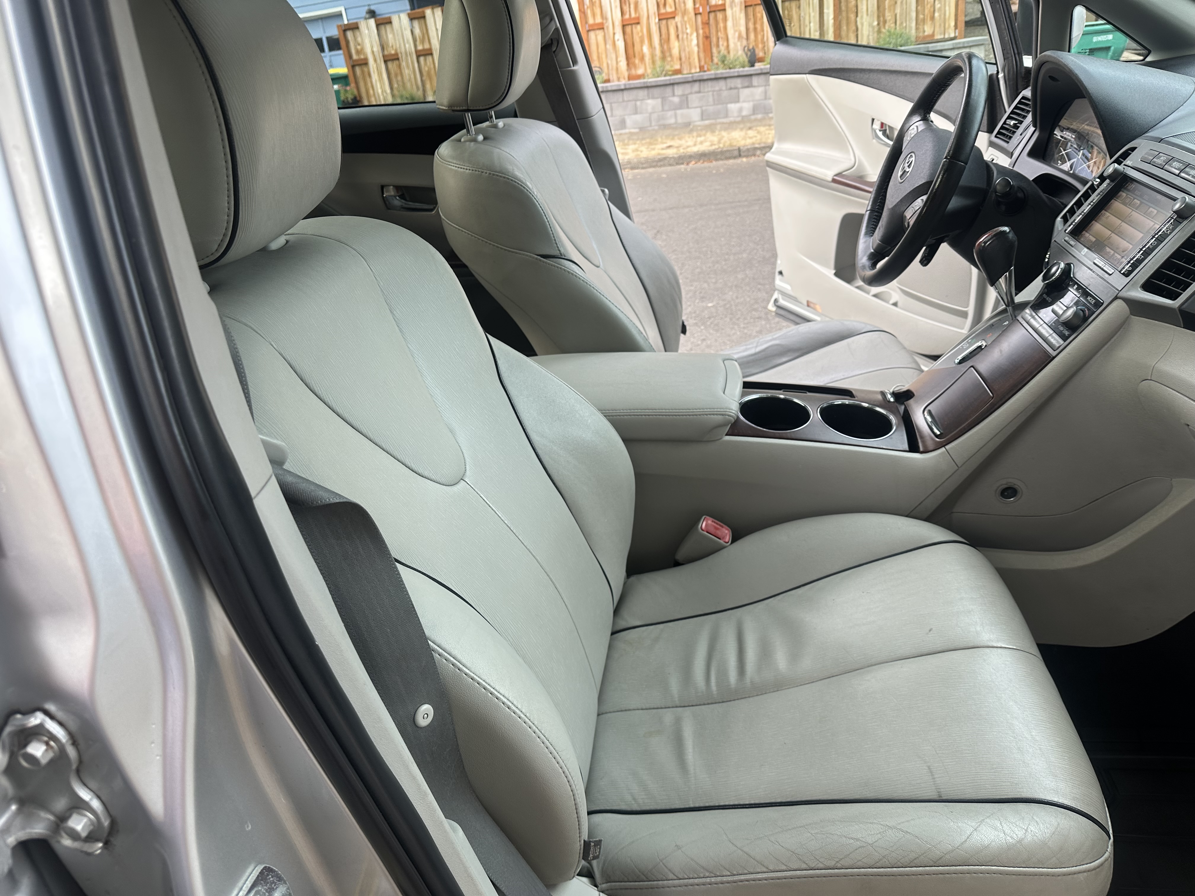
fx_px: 829
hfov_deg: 71.6
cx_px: 598
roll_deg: +8.4
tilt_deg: -23.6
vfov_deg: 56.8
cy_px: 448
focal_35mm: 24
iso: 80
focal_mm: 6.86
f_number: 1.78
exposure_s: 1/121
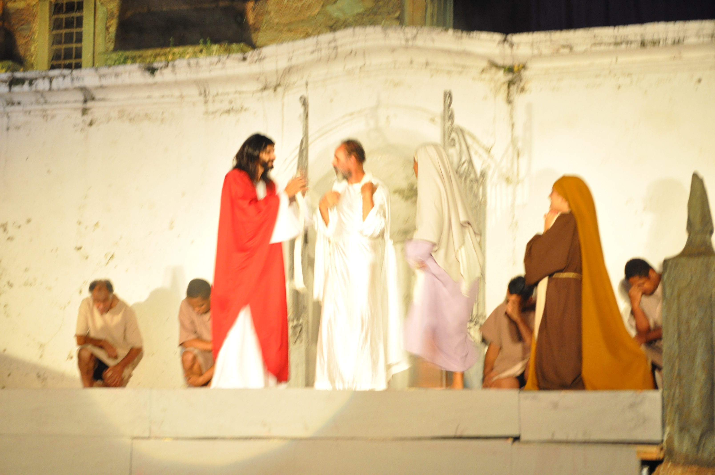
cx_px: 358
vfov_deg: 16.5
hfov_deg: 24.6
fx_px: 1637
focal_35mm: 82
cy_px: 238
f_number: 5.6
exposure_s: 1/10
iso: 1600
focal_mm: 55
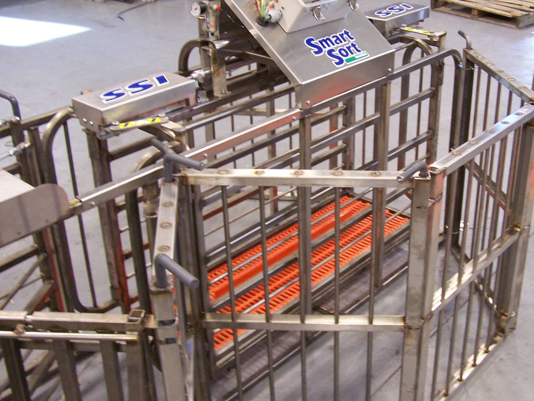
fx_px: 694
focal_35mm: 45
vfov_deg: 32.1
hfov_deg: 41.7
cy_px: 172
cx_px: 339
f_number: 2.7
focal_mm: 5.6
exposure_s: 1/10
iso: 160
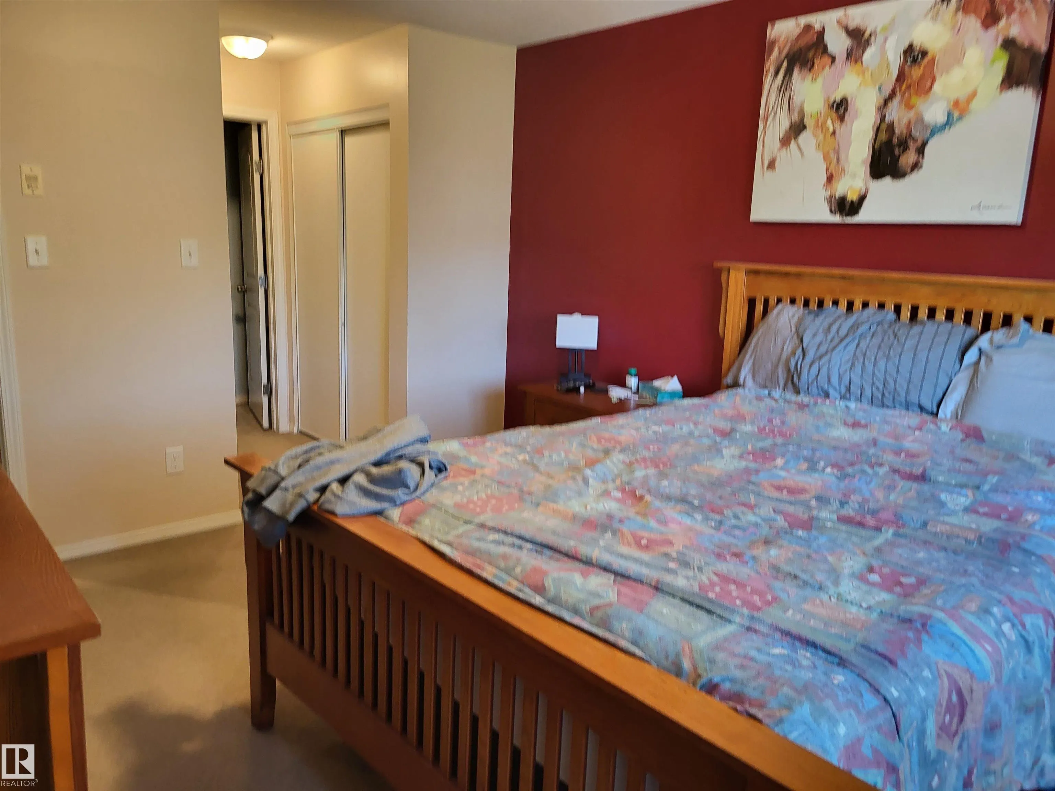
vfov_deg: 53.1
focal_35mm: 26
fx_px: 792
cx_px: 528
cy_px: 396
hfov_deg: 67.3
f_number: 1.8
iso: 200
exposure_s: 1/40
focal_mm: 5.4
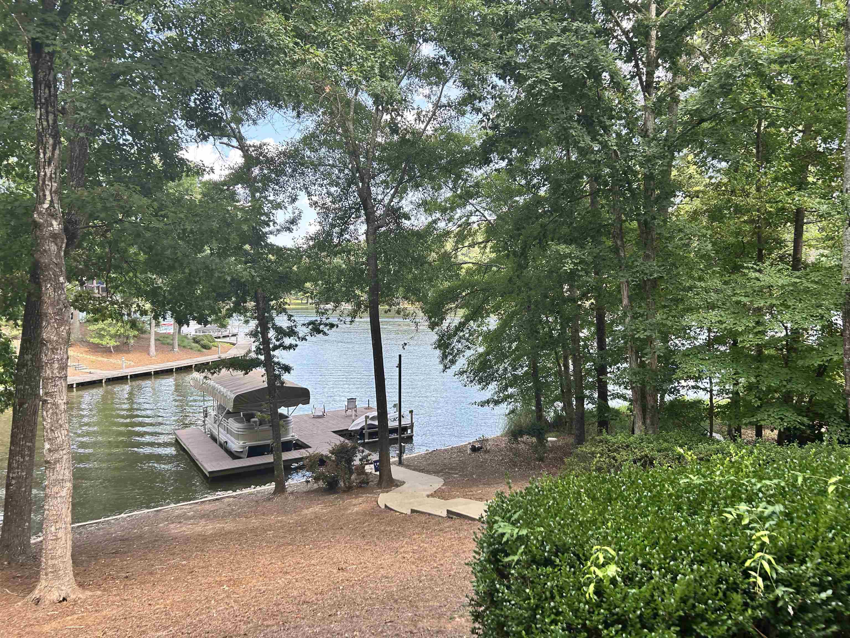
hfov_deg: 67.3
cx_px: 425
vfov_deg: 53.1
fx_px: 638
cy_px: 319
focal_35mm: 26
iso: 50
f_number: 1.5
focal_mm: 5.7
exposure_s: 1/443
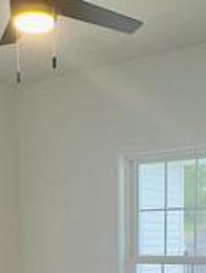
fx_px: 538
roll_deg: +2.3
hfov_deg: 21.7
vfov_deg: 25.2
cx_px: 93
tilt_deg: -10.5
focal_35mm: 68
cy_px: 342
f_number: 2.2
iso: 250
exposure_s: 1/120
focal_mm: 2.22
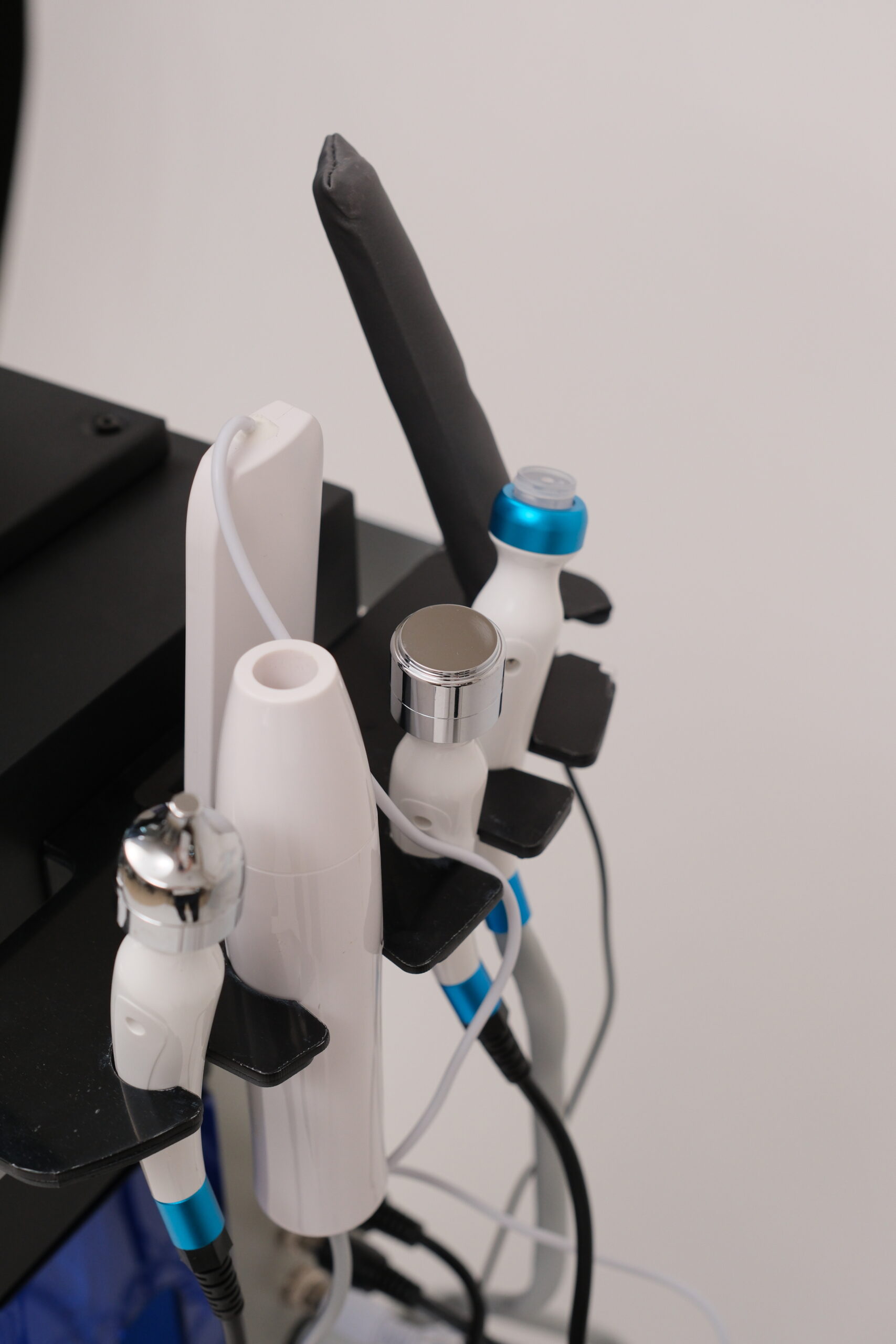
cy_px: 672
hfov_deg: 27.0
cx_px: 448
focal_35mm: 50
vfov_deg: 39.6
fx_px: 1866
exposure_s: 1/180
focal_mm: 33
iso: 640
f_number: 4
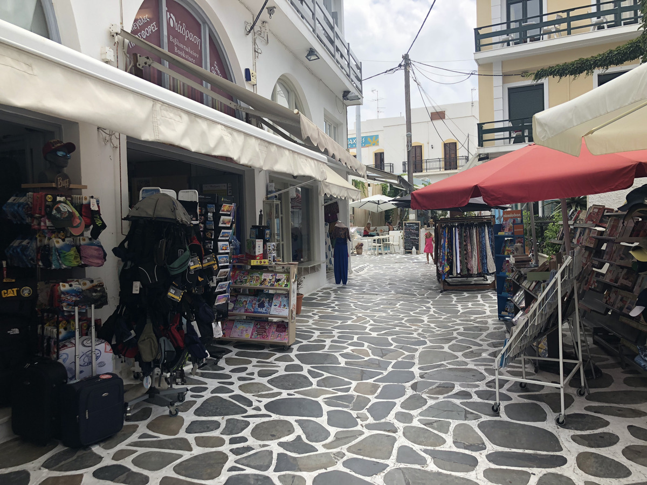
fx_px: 523
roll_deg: +3.1
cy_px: 242
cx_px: 324
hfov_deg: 63.4
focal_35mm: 28
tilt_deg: +0.6
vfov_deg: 49.7
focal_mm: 4
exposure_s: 1/960
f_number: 1.8
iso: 20
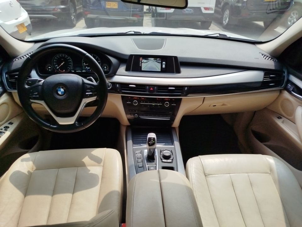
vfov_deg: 56.8
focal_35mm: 24
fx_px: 209
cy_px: 114
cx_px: 151
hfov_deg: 71.6
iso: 50
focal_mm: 5.31
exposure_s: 1/125
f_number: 1.7
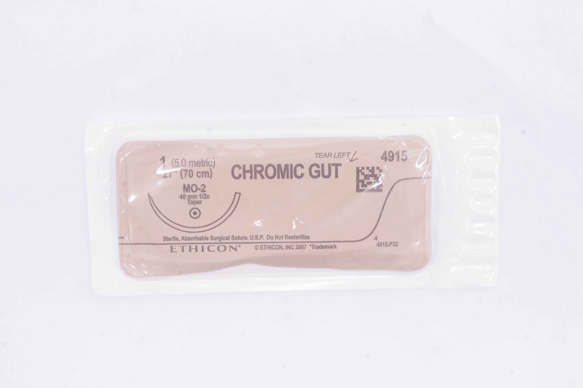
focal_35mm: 57
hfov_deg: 35.1
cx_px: 292
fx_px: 922
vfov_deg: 23.7
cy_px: 194
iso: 1600
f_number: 18
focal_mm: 38
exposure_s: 1/25
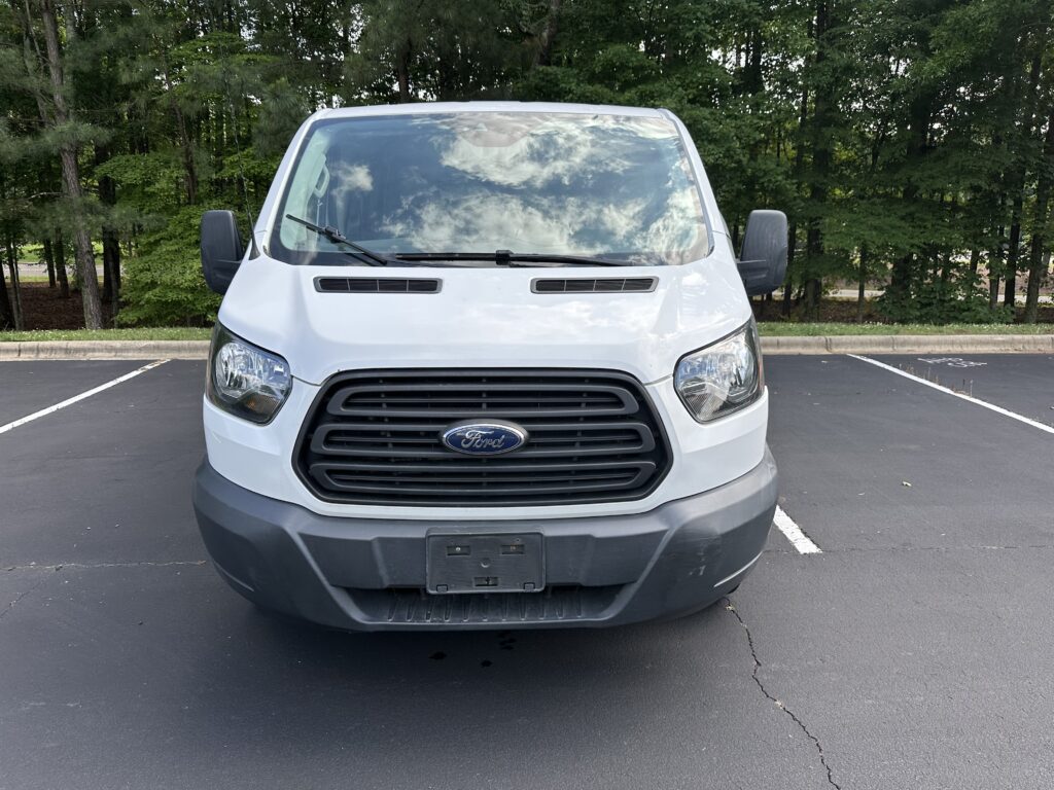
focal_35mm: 24
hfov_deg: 71.6
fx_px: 731
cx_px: 527
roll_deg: -0.4
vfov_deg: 56.8
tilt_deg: -12.2
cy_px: 395
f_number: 1.78
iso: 80
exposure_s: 1/1072
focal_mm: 6.86
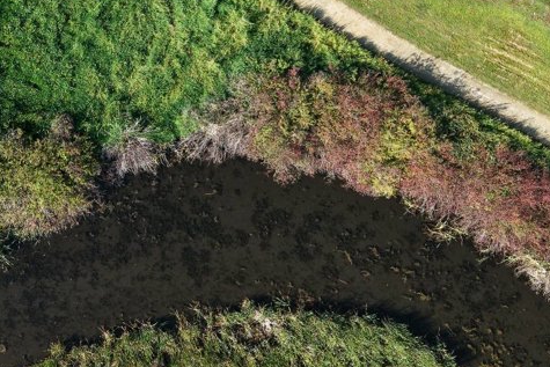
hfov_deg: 30.8
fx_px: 963
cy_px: 42
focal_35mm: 63
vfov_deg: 21.2
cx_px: 82
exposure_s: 1/160
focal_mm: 8.67
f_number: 1.8
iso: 100
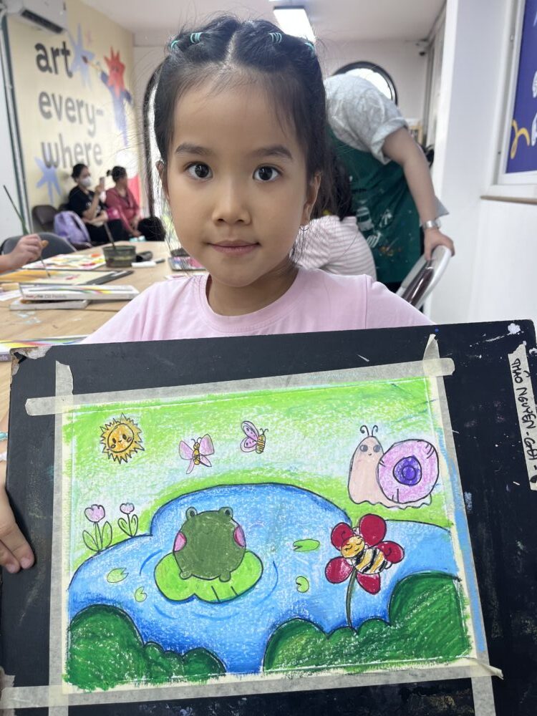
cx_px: 268
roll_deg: +1.1
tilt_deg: -17.9
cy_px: 358
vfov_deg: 67.3
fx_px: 538
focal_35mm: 26
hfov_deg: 53.1
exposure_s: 1/100
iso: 50
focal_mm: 5.1
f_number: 1.6
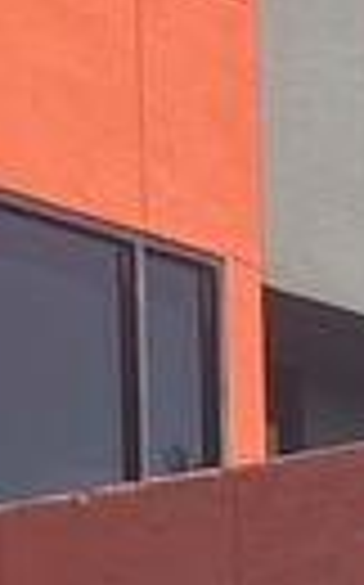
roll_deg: +0.6
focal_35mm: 271
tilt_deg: -7.4
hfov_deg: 4.7
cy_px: 1994
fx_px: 4311
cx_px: 1002
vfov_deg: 6.7
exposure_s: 1/3257
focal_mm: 5.7
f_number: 1.5
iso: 50
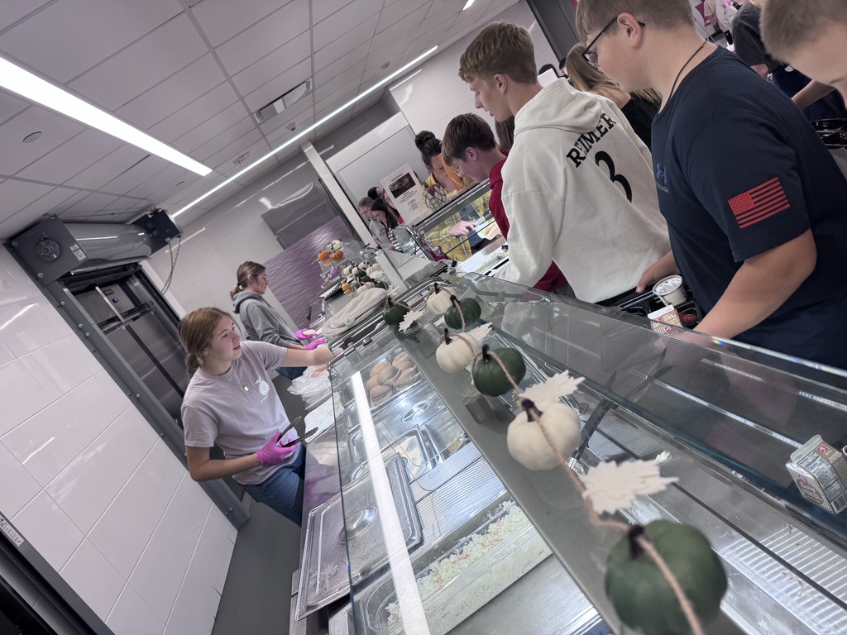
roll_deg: +33.7
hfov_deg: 71.6
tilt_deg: -13.1
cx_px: 424
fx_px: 587
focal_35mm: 24
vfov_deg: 56.8
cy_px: 318
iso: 100
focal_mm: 6.76
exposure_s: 1/120
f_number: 1.78
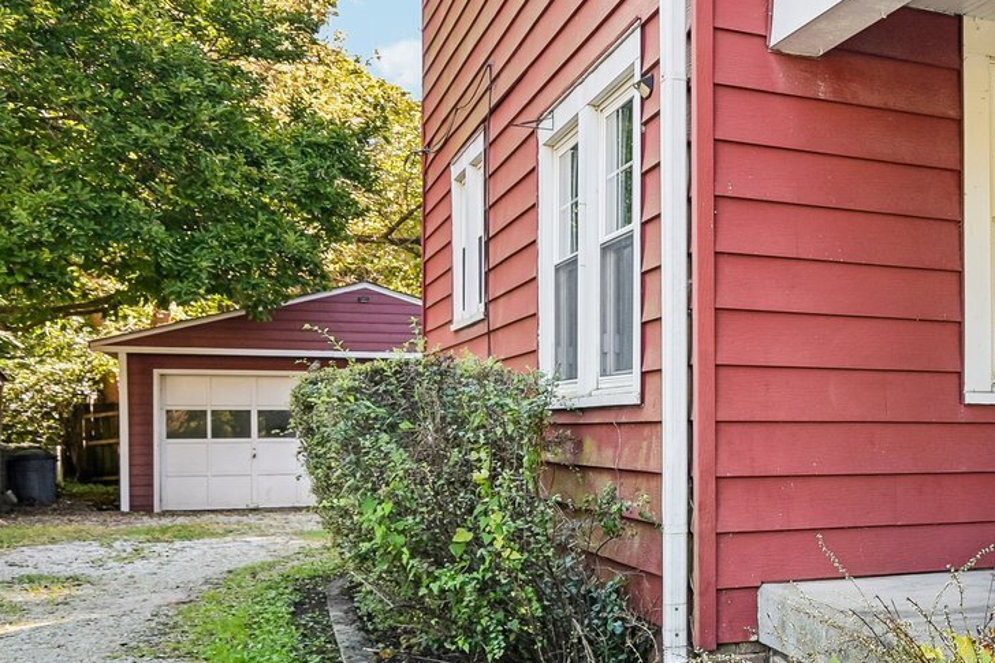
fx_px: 1243
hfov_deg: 35.6
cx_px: 1154
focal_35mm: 45
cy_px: 392
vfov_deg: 29.8
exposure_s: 1/20
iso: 100
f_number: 8
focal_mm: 16
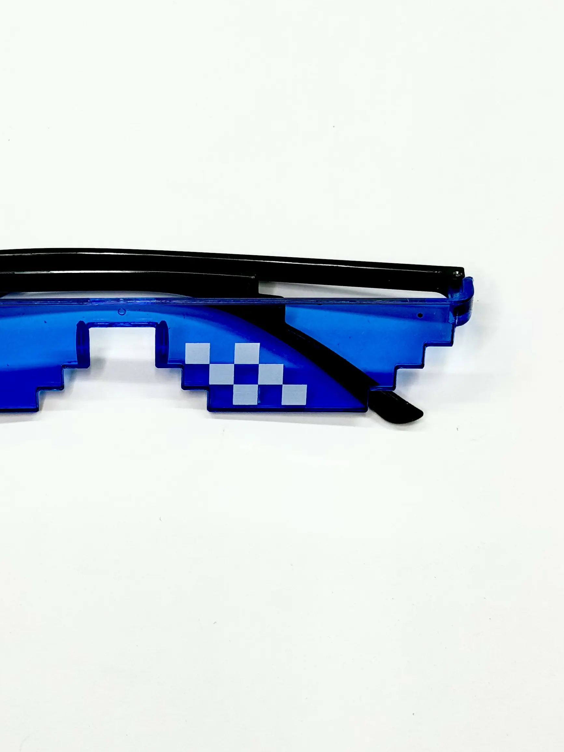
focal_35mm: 84
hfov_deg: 17.4
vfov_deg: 23.3
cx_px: 122
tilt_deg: -81.7
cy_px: 340
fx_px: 1825
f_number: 1.78
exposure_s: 1/100
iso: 50
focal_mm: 6.76
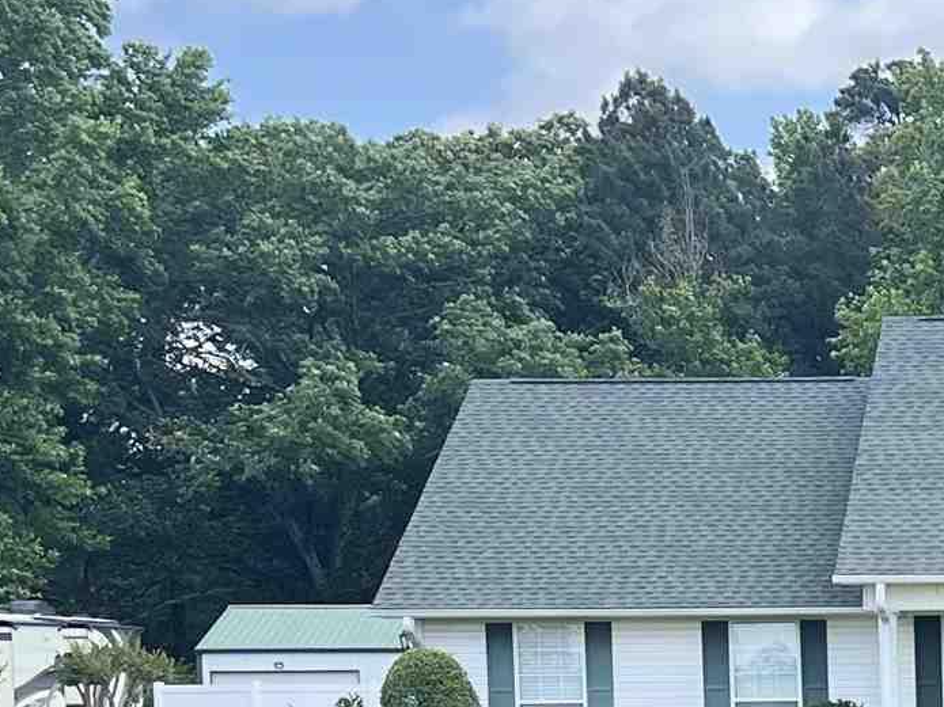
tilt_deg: -6.2
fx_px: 3136
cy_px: 1034
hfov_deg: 16.3
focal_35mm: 115
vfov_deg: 12.3
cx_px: 1208
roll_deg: +1.0
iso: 50
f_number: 1.5
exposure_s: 1/1575
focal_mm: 5.7
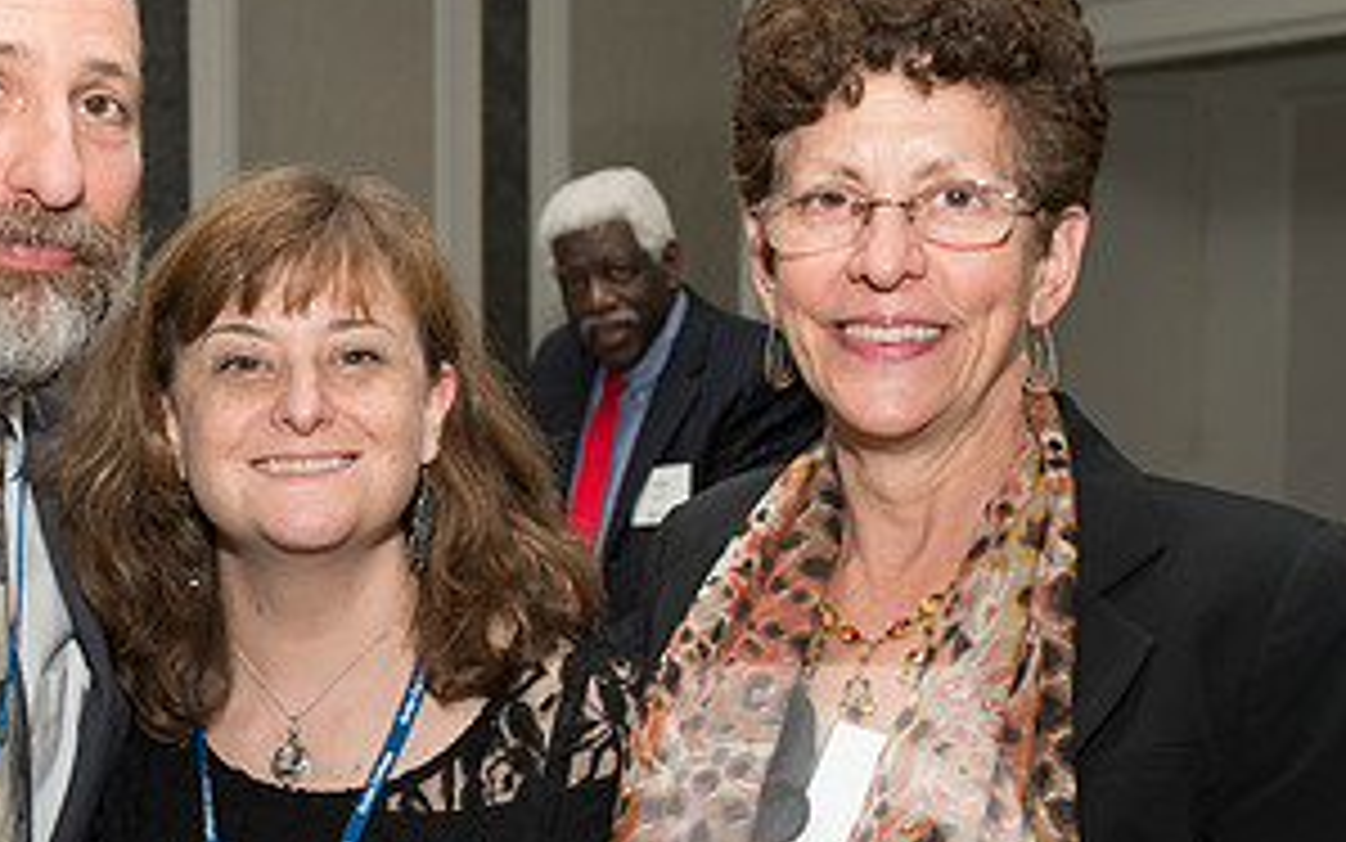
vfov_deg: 20.3
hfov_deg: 31.4
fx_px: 2348
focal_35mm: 64
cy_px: 545
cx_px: 340
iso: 1000
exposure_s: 1/125
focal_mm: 27
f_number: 5.6
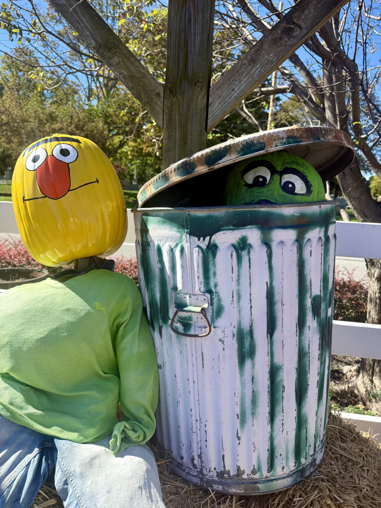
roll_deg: -3.4
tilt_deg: -8.7
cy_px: 254
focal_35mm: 24
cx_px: 190
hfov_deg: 56.8
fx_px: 352
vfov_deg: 71.6
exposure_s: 1/2299
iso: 100
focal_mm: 6.76
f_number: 1.78
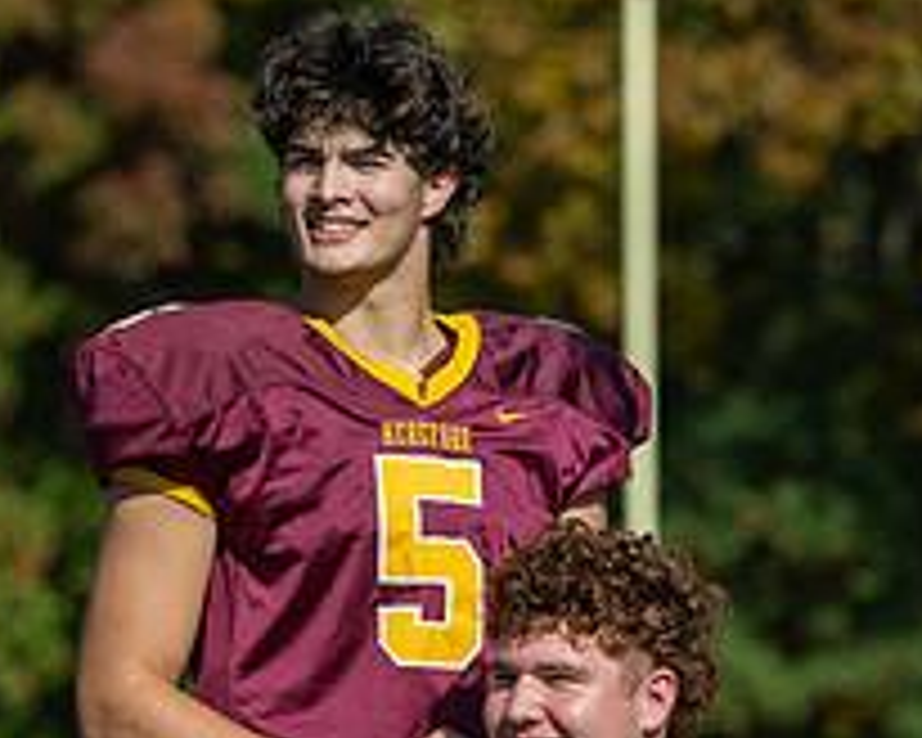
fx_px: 9278
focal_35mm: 340
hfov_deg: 5.7
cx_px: 400
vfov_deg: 4.5
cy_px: 824
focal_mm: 165
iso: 220
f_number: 5
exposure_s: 1/1600
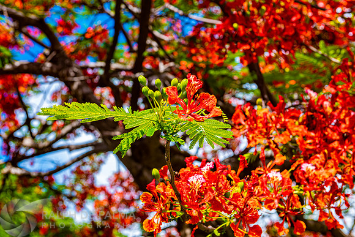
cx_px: 178
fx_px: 690
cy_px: 118
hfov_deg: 28.8
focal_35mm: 70
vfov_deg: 19.5
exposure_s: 1/100
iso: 64
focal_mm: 70
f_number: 7.1
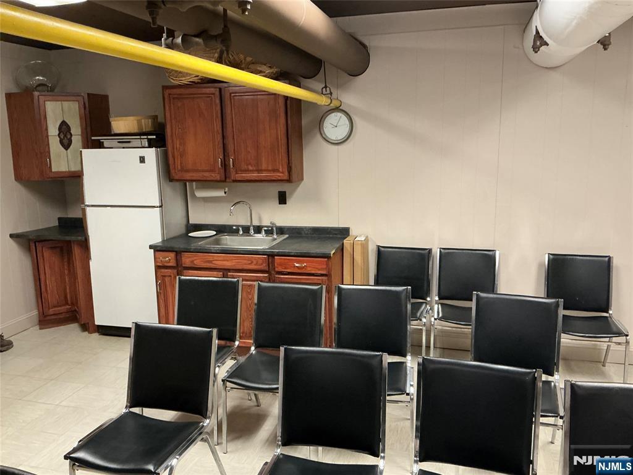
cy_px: 238
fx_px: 512
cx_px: 316
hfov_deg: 63.4
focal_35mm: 28
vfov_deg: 49.7
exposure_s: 1/40
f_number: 1.8
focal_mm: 3
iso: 250
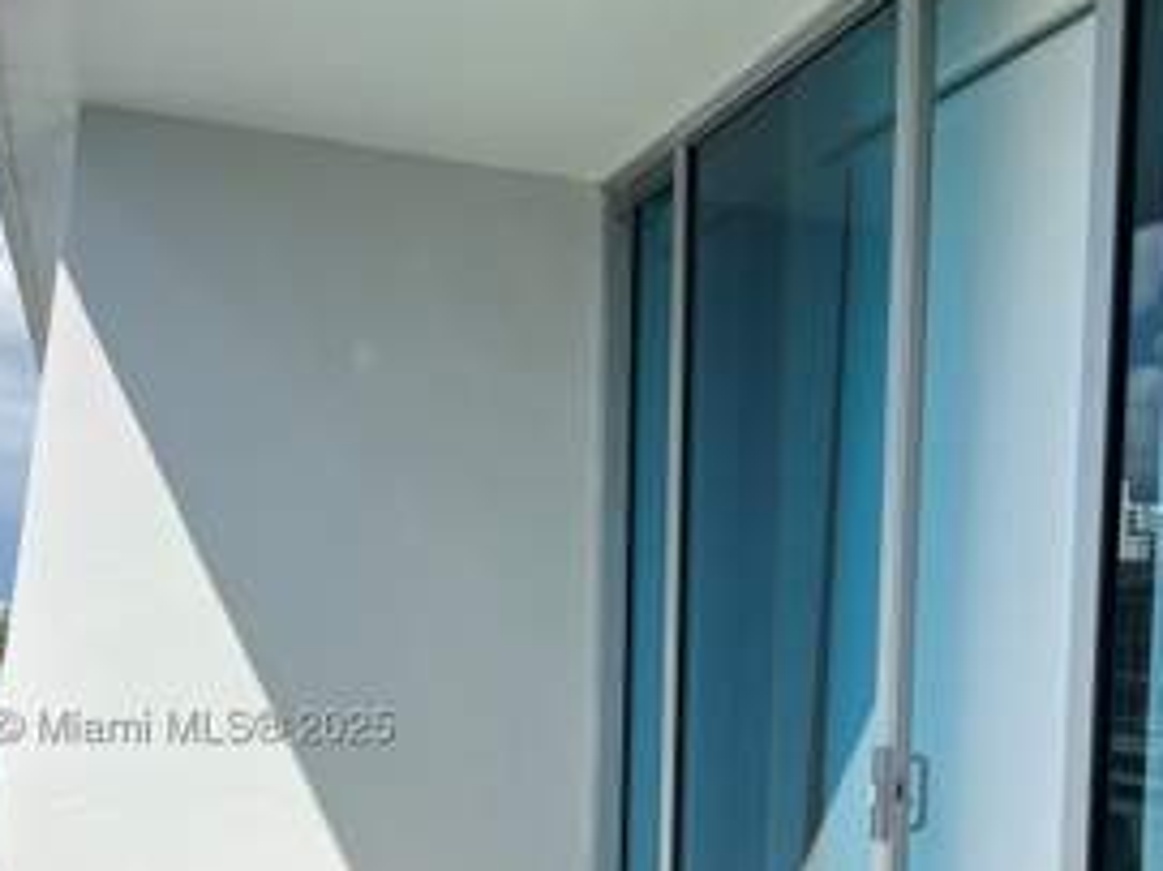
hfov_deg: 40.8
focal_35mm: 46
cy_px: 734
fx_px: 1545
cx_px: 772
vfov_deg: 30.5
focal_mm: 5.7
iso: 50
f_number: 1.5
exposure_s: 1/4630
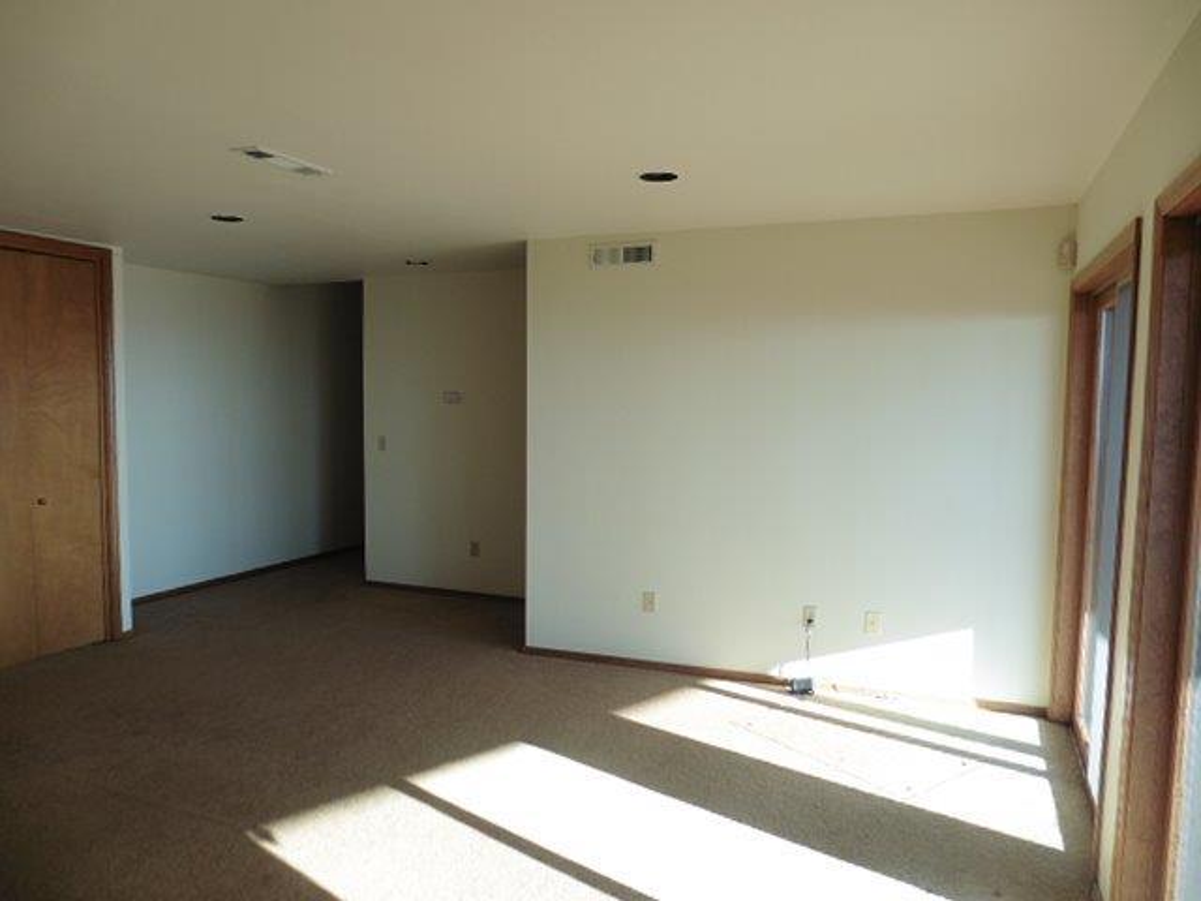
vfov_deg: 56.8
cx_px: 600
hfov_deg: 71.6
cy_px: 450
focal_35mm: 24
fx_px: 833
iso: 100
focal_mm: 4.3
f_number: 3.3
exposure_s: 1/100
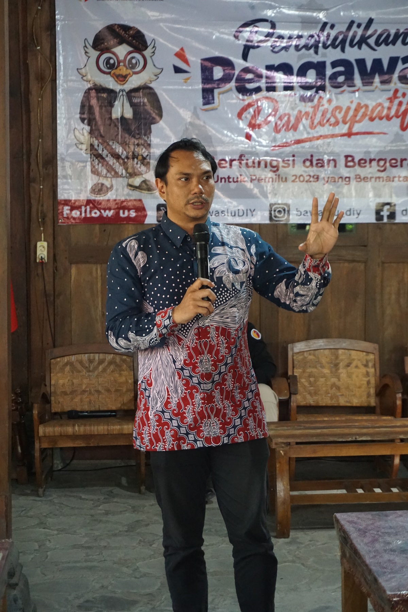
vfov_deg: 27.0
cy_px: 306
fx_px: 1275
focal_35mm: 75
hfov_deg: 18.2
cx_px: 204
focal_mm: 50
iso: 3200
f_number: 5.6
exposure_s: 1/80
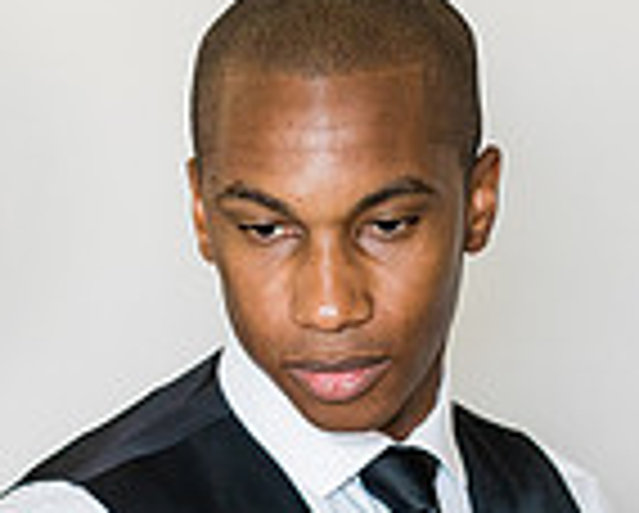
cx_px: 112
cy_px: 524
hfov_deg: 9.1
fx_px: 3996
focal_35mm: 211
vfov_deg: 7.3
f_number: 2.8
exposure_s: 1/125
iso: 800
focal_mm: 55
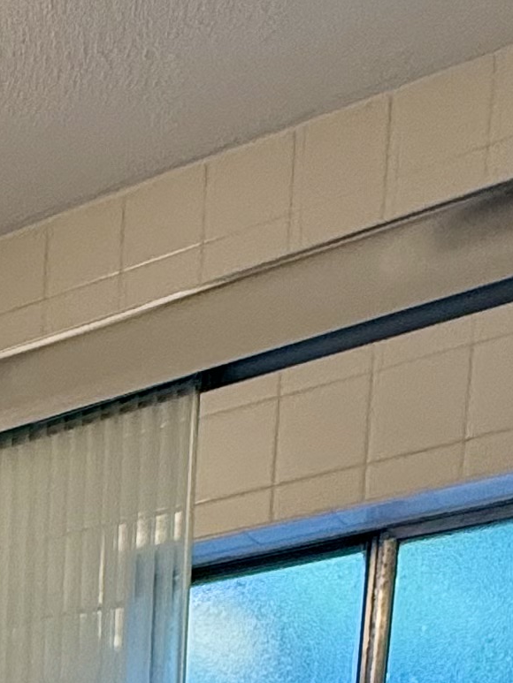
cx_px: -420
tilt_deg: -9.1
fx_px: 1442
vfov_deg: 19.2
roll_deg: +0.5
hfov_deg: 16.7
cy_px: 1271
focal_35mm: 73
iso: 160
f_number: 2.2
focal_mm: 2.22
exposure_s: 1/120
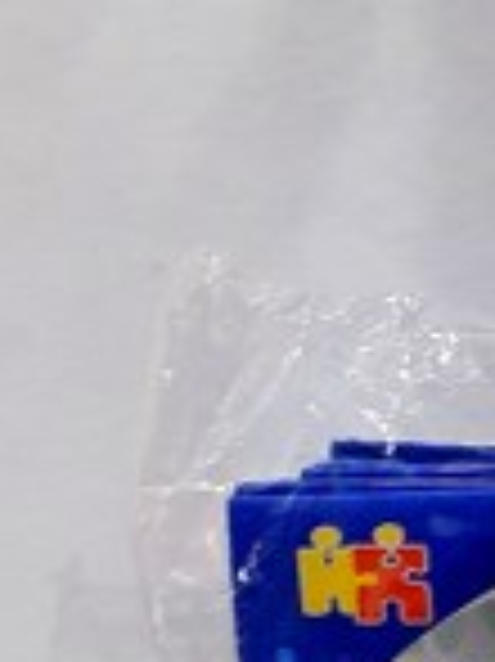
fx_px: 2024
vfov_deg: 15.5
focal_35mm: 106
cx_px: 716
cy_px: 1243
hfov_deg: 13.3
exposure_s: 1/50
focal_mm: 4.32
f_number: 2.4
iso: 200
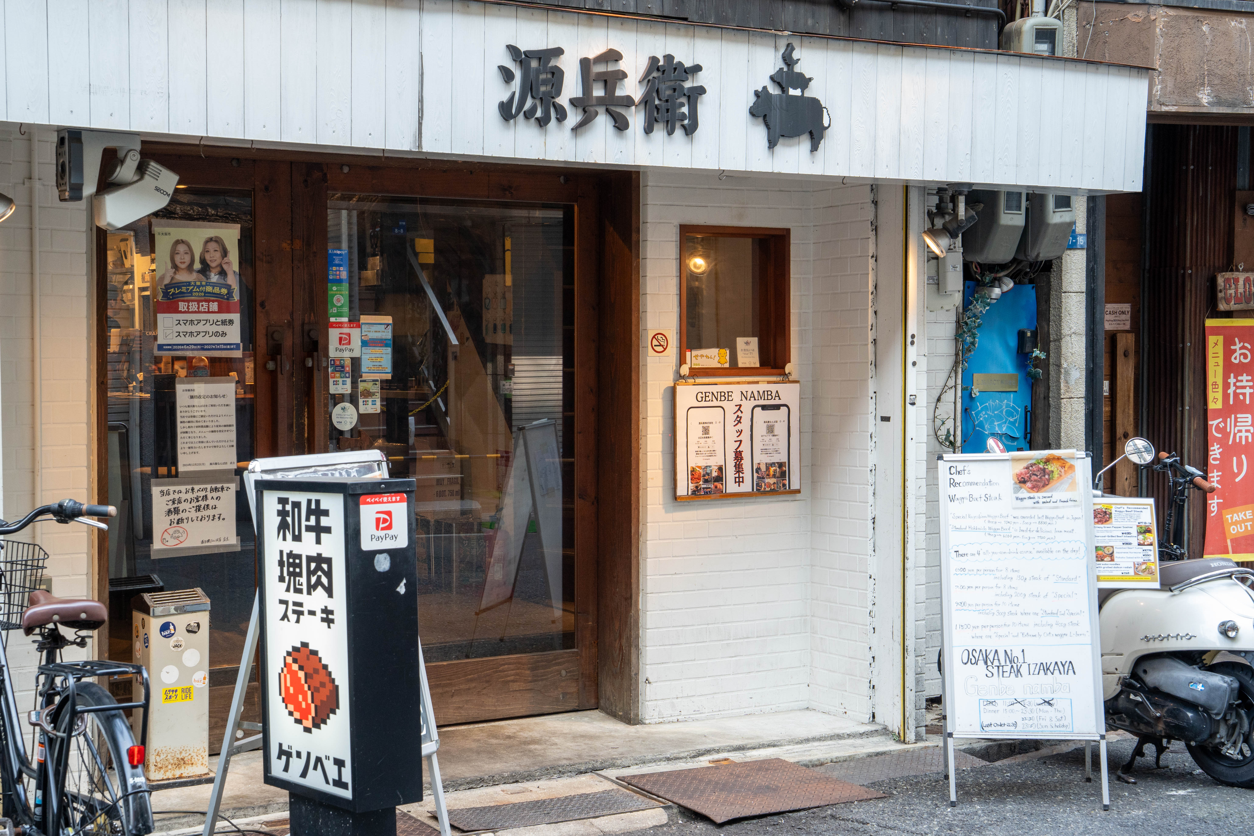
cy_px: 448
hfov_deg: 37.2
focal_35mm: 53
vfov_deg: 25.4
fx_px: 1858
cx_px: 514
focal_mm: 45
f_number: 8
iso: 800
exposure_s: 1/60
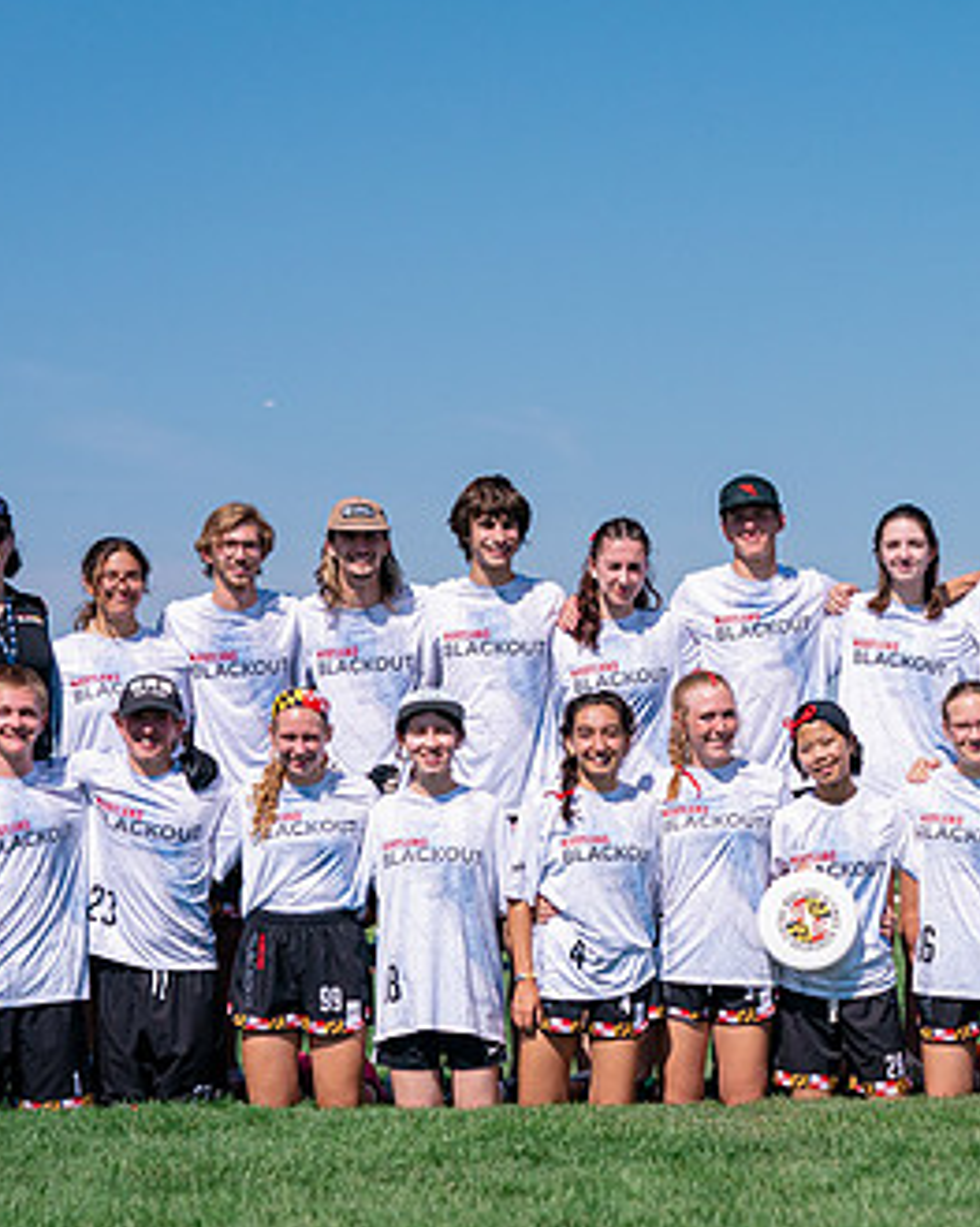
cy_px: 667
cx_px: 838
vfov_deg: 15.5
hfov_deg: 12.4
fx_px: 4498
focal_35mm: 124
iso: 640
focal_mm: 71
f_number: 4
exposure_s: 1/10000
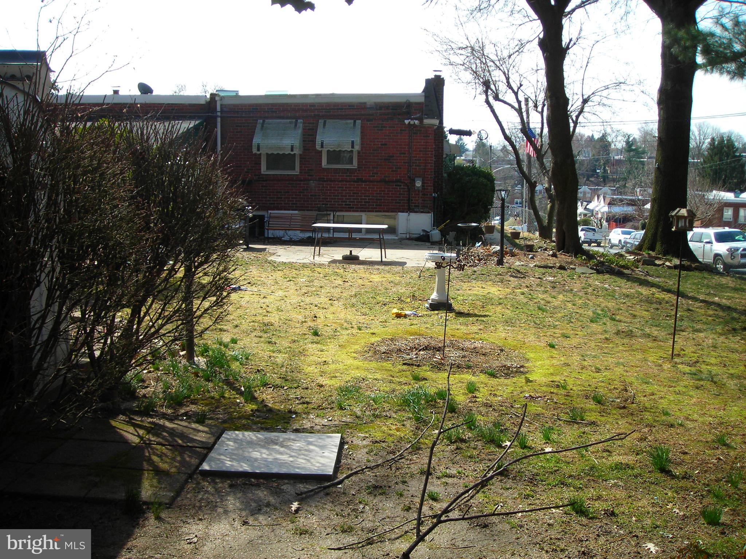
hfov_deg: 49.0
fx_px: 819
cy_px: 280
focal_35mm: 38
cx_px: 373
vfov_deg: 37.7
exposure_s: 1/304
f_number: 3.2
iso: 50
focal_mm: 6.3
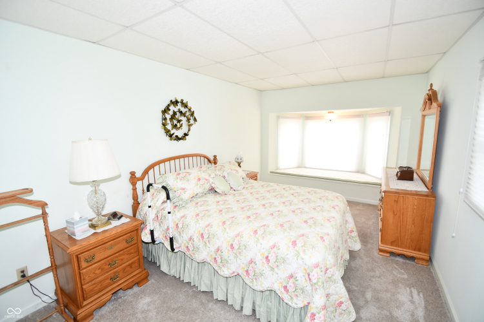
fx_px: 202
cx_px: 242
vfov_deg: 77.3
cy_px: 161
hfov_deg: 100.4
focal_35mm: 15
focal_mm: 10
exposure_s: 1/60
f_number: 4
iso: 400
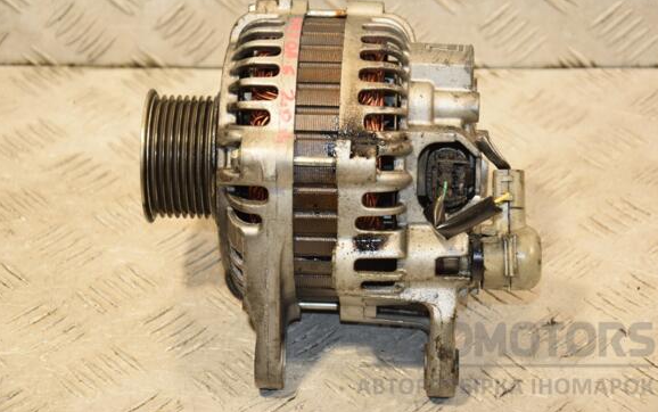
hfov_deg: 18.8
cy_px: 188
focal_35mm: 111
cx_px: 335
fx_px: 1992
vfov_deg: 11.8
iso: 800
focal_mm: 70
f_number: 5.6
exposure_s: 1/200
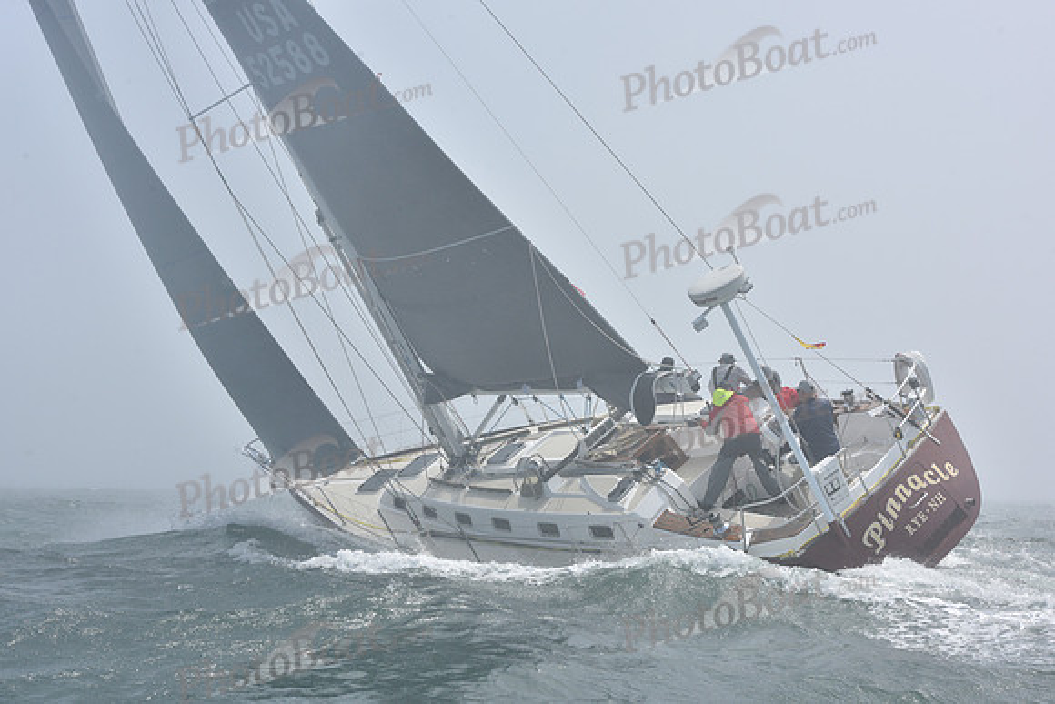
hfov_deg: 28.8
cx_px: 528
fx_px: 2052
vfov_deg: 19.5
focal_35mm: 70
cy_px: 352
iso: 320
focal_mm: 70
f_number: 11
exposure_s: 1/800
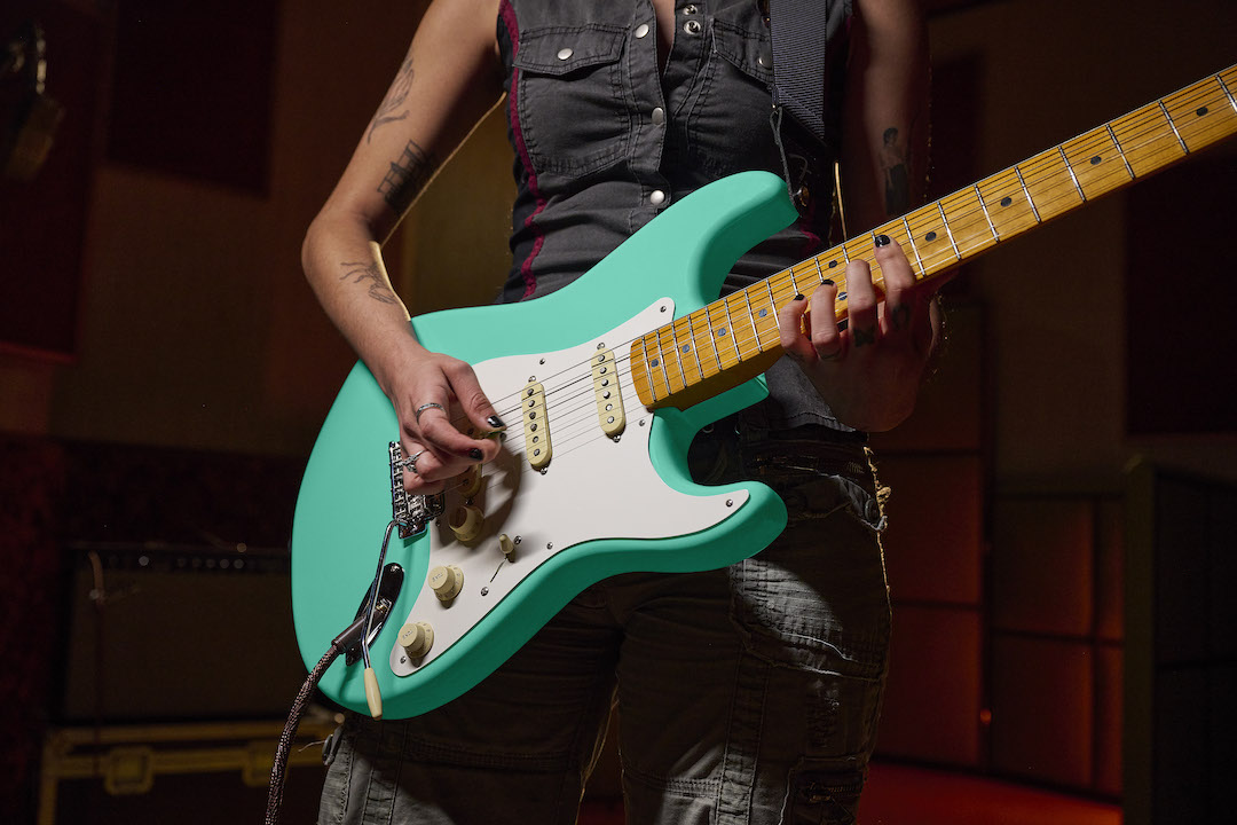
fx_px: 1237
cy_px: 412
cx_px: 618
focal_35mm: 36
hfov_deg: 53.1
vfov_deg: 36.9
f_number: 4.5
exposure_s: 1/125
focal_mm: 36
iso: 1000
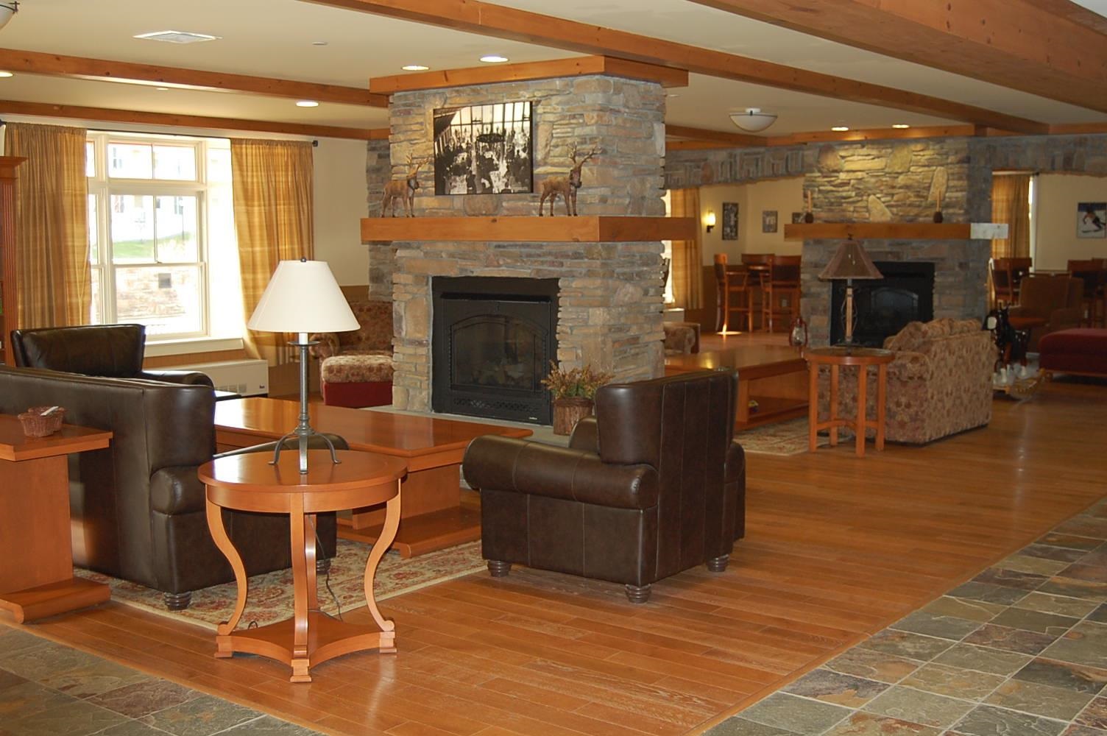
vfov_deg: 31.8
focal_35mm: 42
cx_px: 554
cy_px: 368
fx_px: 1290
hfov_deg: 46.4
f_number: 4.2
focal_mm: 28
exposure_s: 1/60
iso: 560
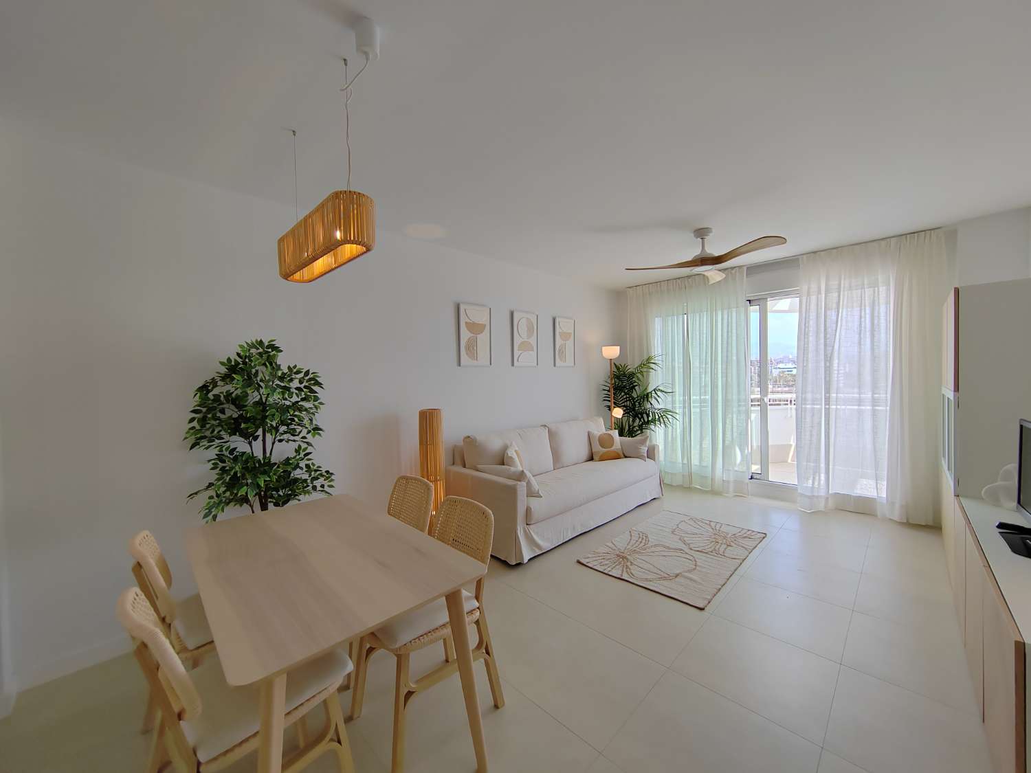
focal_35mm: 13
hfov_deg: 106.2
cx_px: 516
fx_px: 387
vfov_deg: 89.9
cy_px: 386
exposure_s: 1/140
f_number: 2.2
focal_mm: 2.16
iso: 100
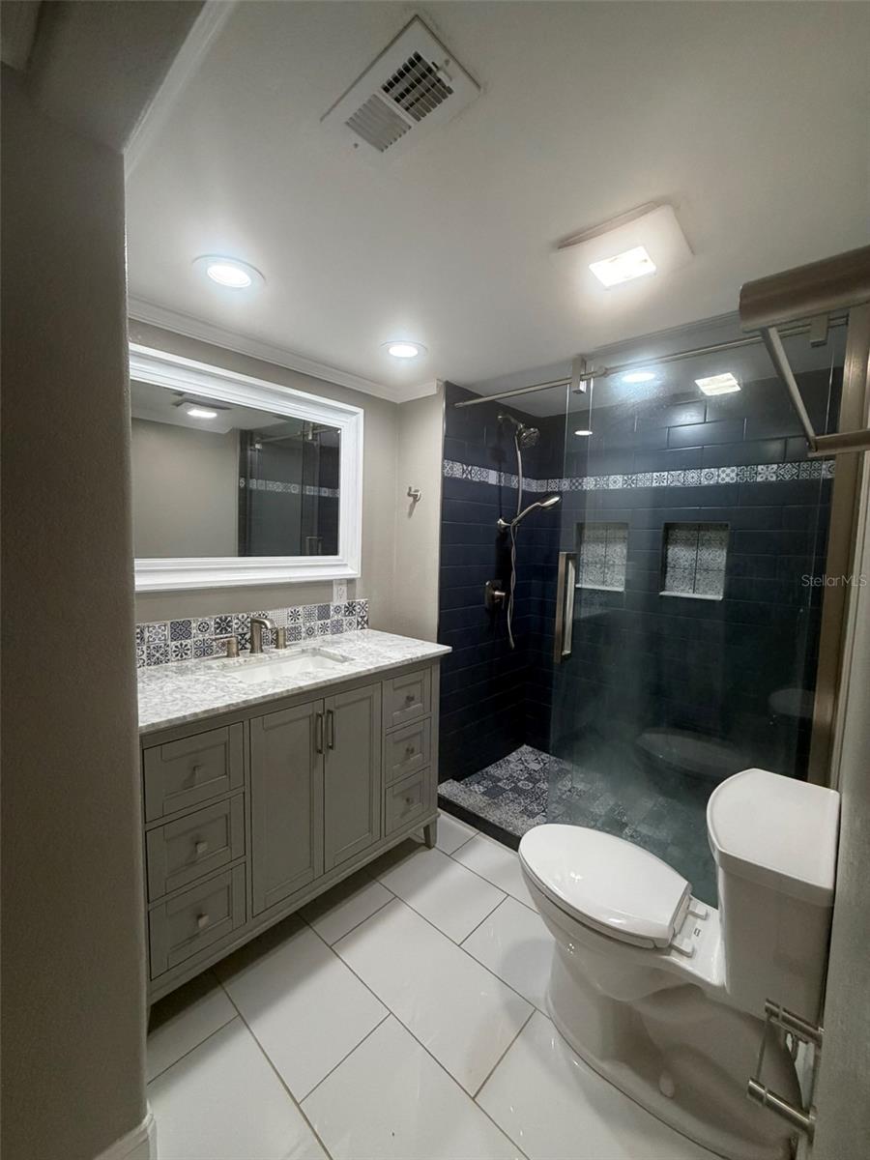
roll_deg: -2.1
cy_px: 580
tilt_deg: -4.8
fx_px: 469
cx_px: 435
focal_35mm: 14
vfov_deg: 102.1
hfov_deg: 85.7
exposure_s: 1/120
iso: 250
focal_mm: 2.22
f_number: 2.2
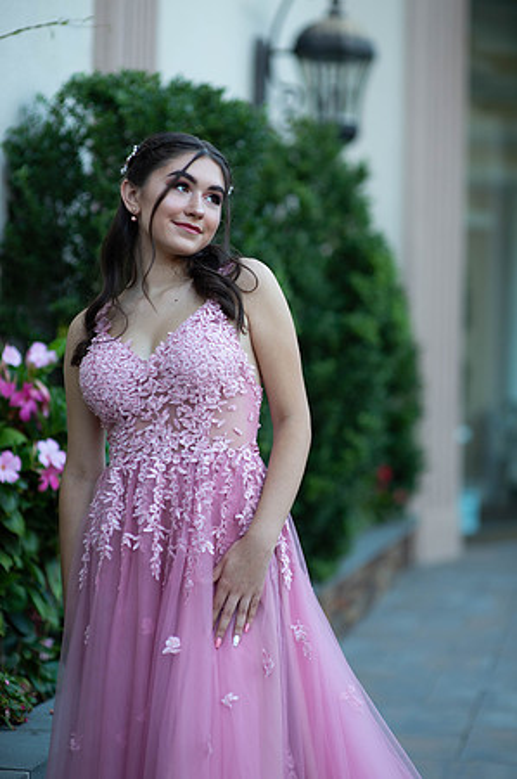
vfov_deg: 23.9
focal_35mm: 85
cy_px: 390
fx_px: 1835
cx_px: 258
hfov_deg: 16.0
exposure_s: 1/640
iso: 250
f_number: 2
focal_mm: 85
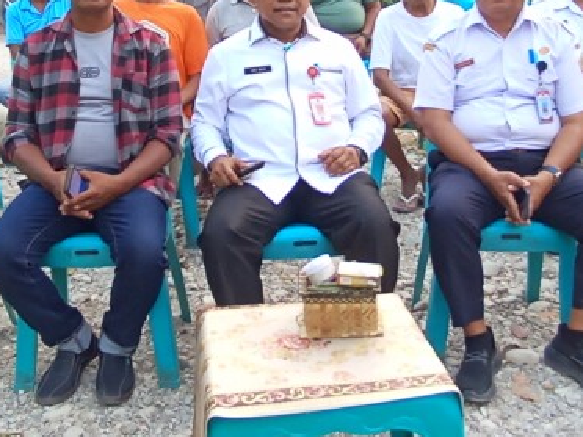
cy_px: 119
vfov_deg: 48.2
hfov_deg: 63.3
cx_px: 263
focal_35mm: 28
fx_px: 472
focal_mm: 1.65
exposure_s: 1/50
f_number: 2.2
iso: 129
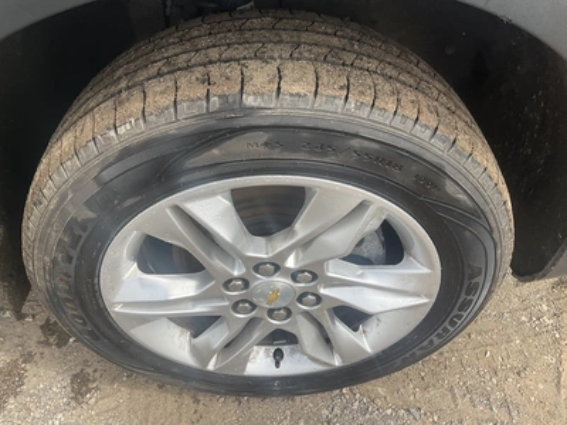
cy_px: 212
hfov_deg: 61.7
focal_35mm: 29
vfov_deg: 48.2
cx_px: 284
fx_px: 475
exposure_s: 1/568
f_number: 1.8
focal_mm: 3
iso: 25
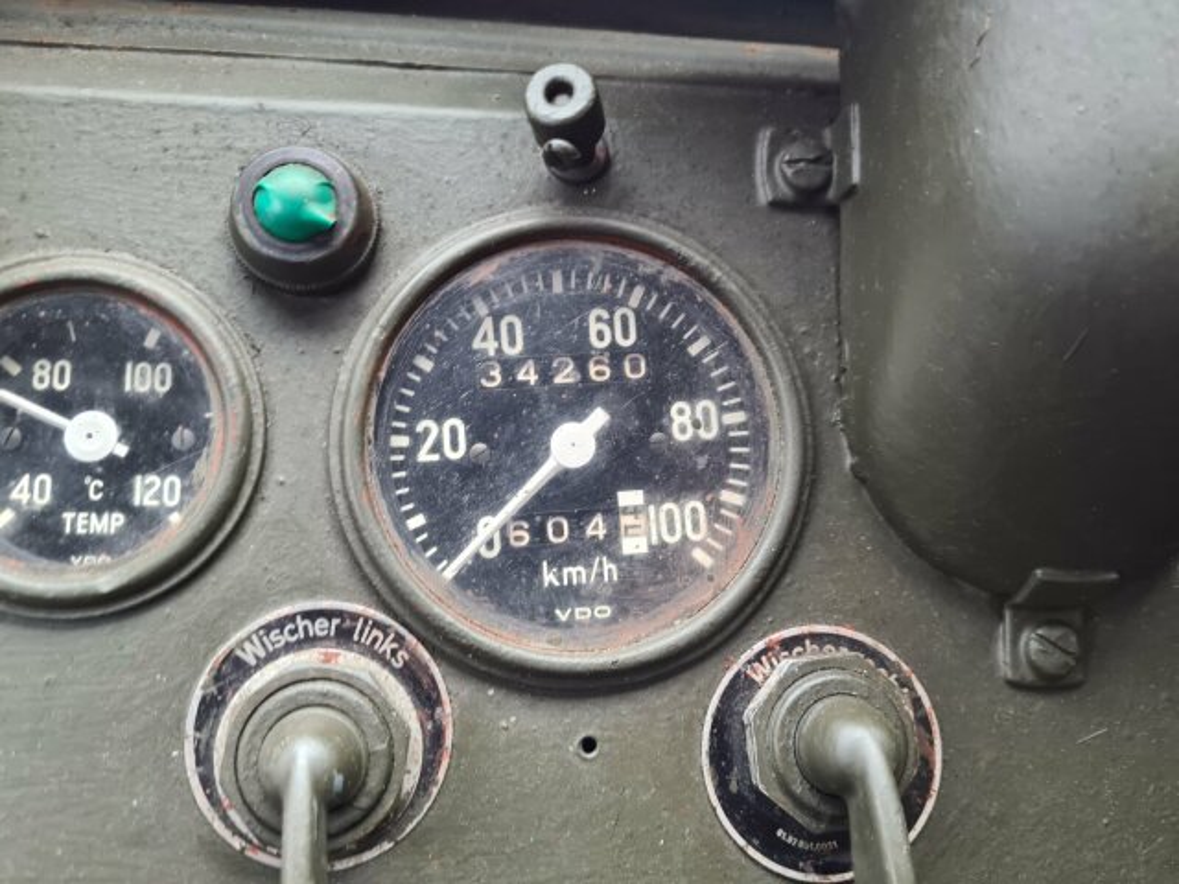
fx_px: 886
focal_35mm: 26
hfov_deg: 67.3
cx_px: 590
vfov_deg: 53.1
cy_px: 442
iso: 200
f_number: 1.8
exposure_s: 1/50
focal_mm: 5.4
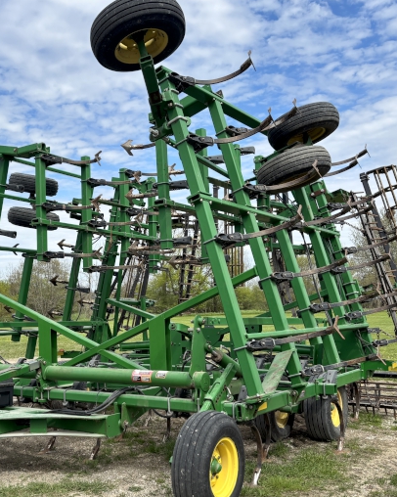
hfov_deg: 36.6
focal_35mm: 40
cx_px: 110
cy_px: 277
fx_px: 588
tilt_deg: +2.7
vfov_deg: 45.7
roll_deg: +1.3
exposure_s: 1/1912
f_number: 1.6
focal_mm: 5.96
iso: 50
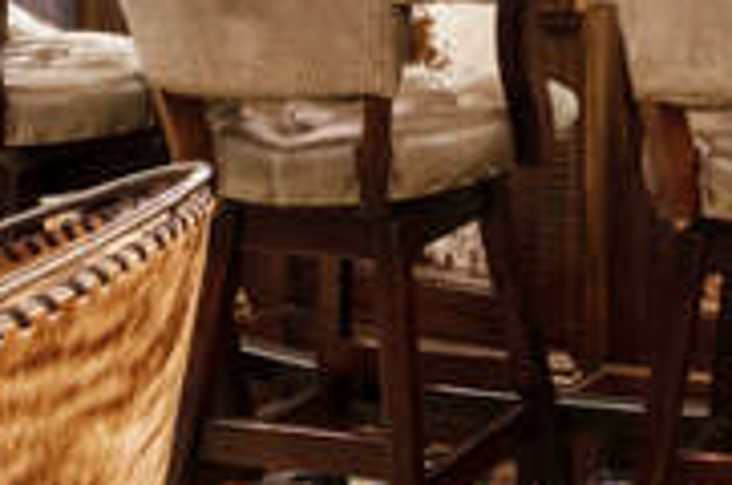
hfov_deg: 20.0
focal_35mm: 93
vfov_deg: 13.5
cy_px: -327
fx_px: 1888
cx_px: 975
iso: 400
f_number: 16
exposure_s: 3
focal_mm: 14
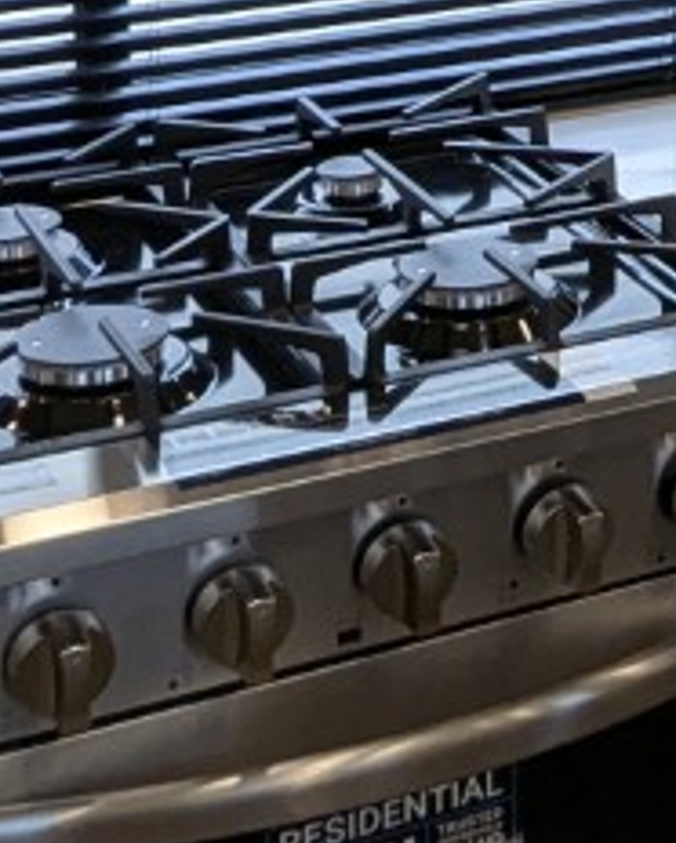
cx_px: 790
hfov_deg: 15.8
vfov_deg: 18.9
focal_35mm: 94
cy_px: -247
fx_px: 2348
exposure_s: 1/178
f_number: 2.2
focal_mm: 2.35
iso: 116
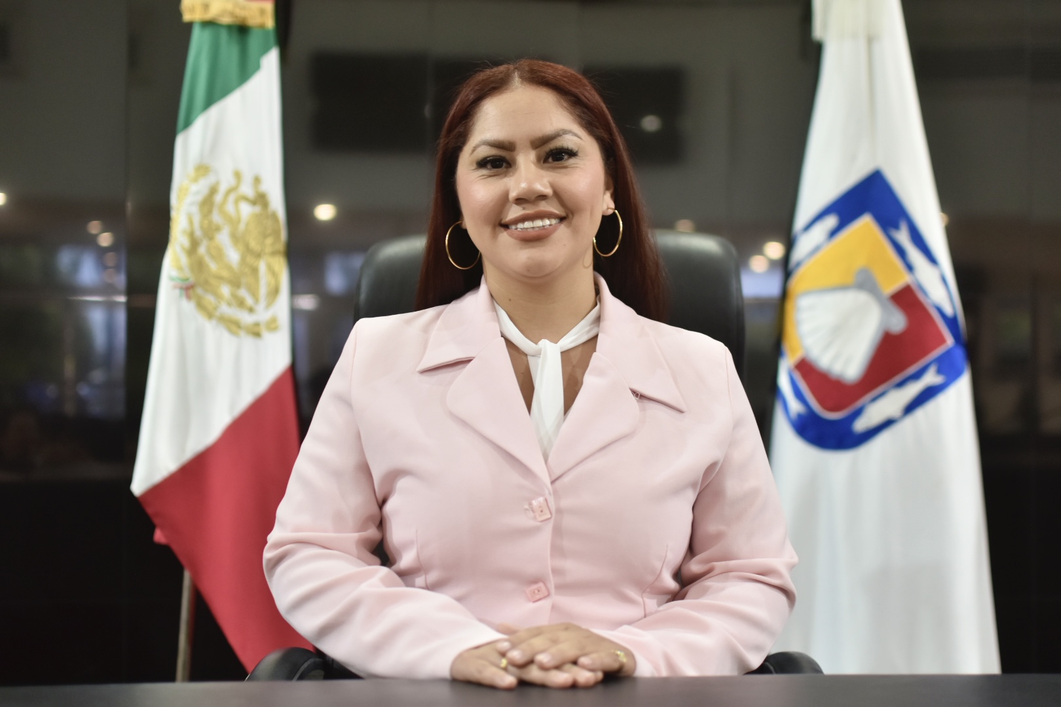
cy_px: 354
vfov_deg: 25.8
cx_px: 530
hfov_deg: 37.9
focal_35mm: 52
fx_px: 1547
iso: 320
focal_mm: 35
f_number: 1.8
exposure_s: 1/60
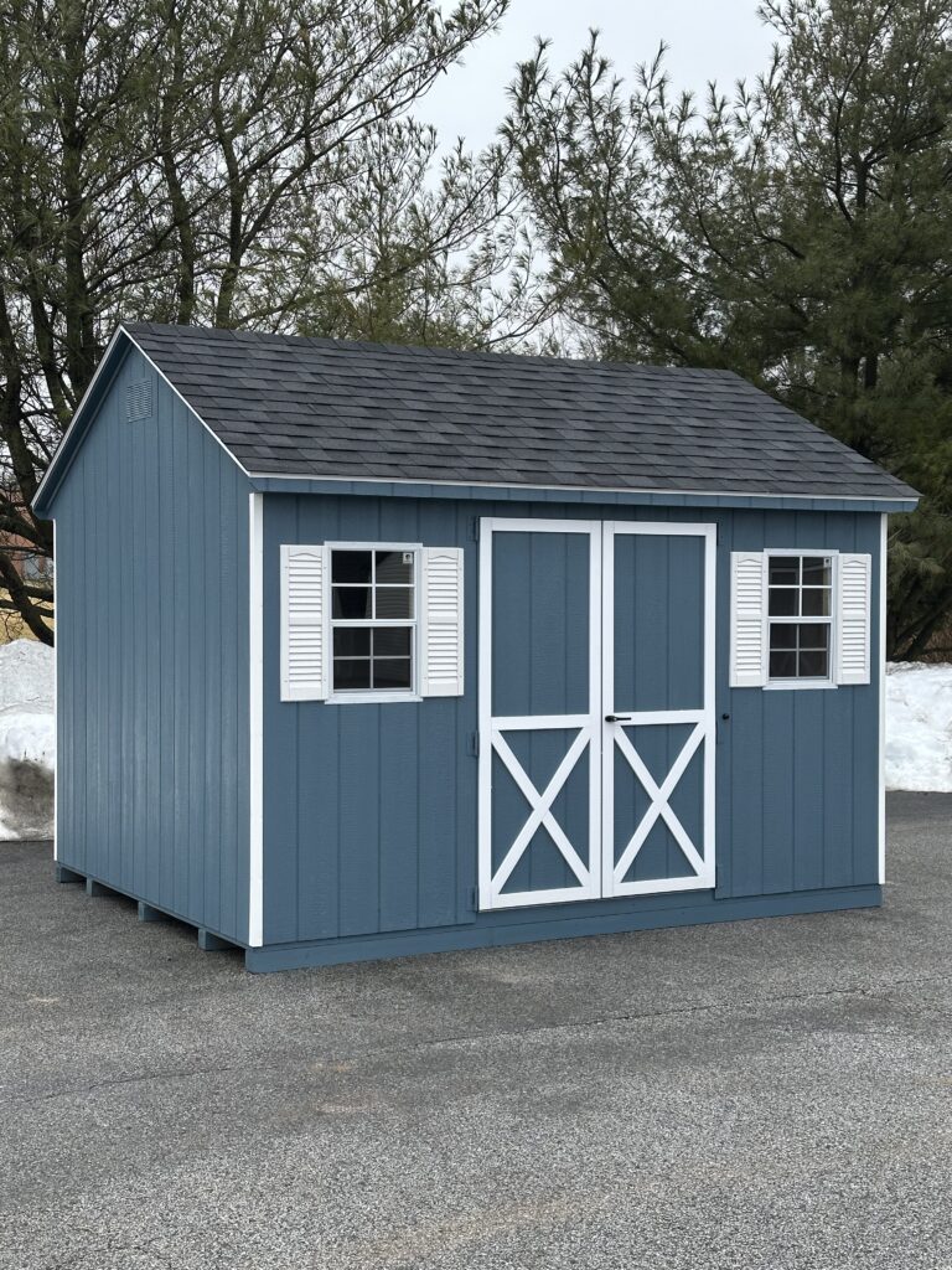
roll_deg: +1.5
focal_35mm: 48
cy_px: 635
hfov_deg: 30.3
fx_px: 1760
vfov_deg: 39.7
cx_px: 476
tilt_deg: -2.7
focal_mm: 6.86
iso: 64
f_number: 1.78
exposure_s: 1/1107
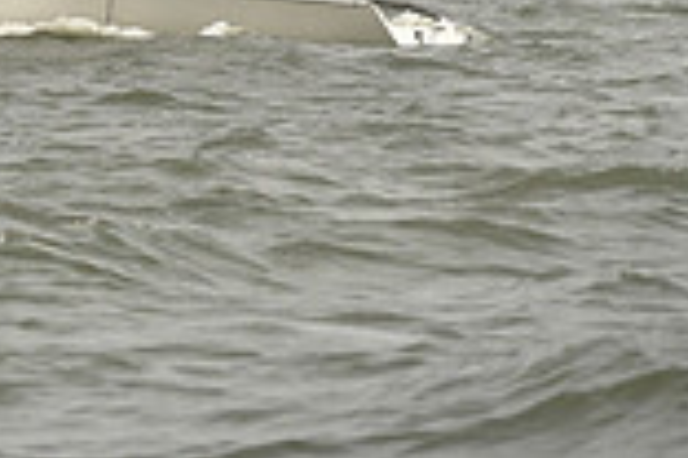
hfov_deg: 2.3
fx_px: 17008
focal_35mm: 890
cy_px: -810
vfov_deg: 1.5
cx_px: -99
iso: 320
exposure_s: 1/1250
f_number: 8
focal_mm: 240
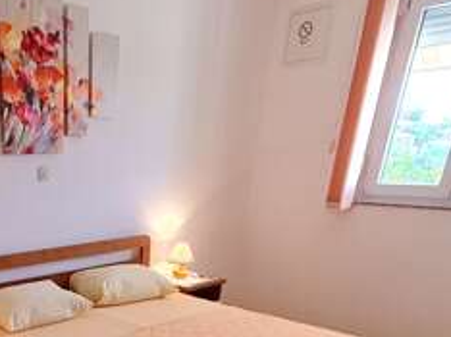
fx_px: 495
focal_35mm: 38
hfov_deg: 44.9
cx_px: 53
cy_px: 431
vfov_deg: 30.3
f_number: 2.2
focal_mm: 1.74
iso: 125
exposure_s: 1/50
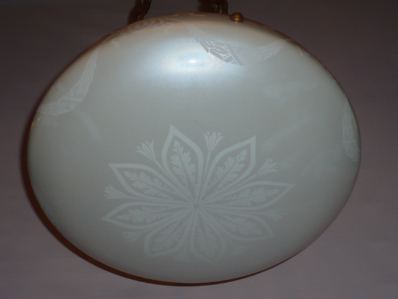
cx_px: 199
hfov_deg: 26.0
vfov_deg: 19.6
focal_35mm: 75
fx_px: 862
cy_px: 150
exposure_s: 1/30
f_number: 3.5
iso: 100
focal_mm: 9.1
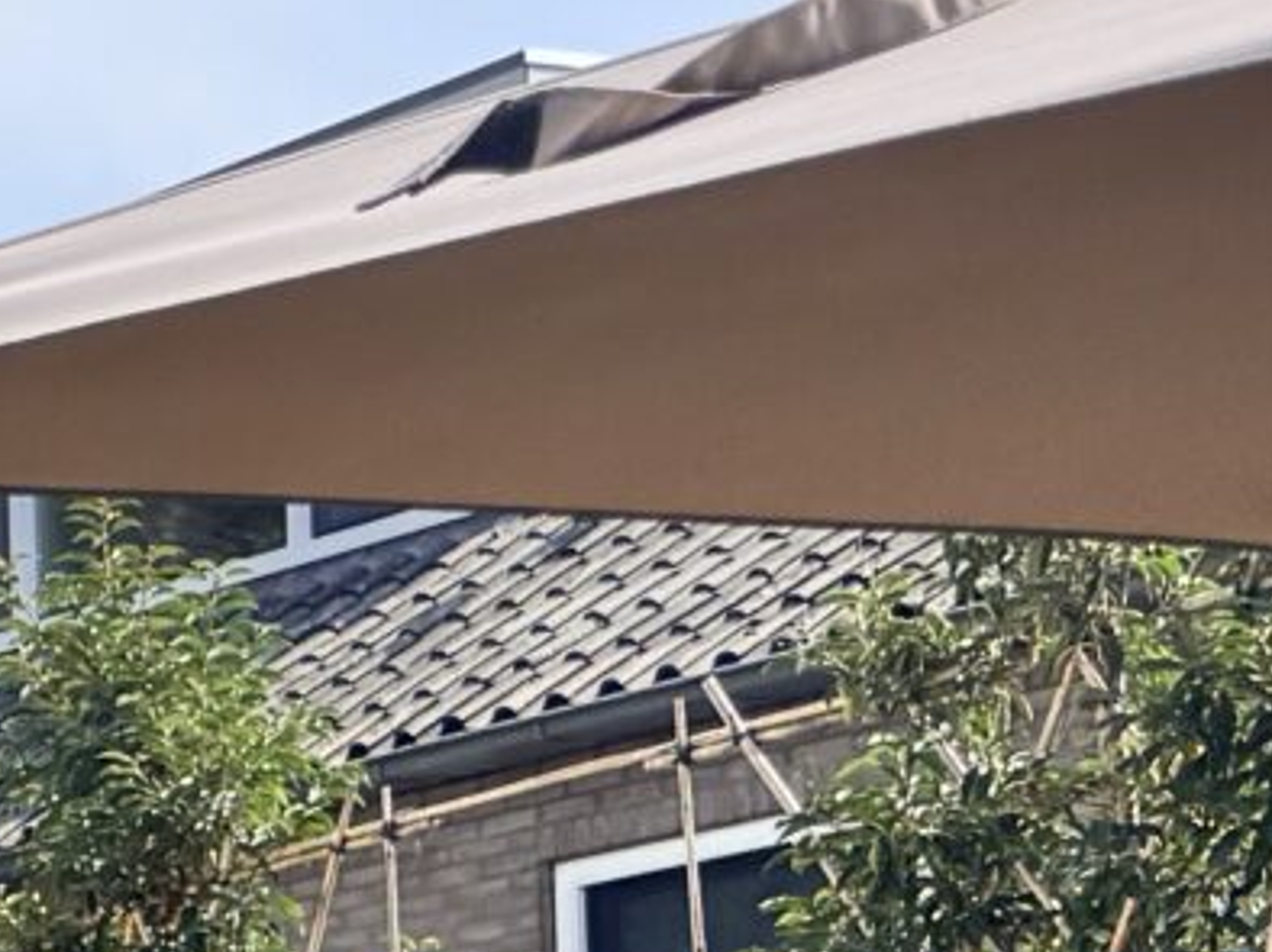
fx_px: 5729
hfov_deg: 9.6
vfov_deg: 9.1
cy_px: 1672
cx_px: -2634
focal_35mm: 156
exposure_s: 1/3413
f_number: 1.78
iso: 80
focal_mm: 6.76
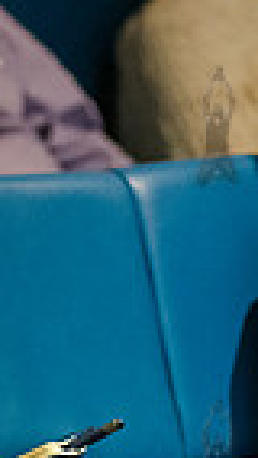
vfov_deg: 2.8
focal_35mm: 764
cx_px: -368
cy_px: 235
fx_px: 9281
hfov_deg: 1.6
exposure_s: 1/160
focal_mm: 155
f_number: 3.5
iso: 6400
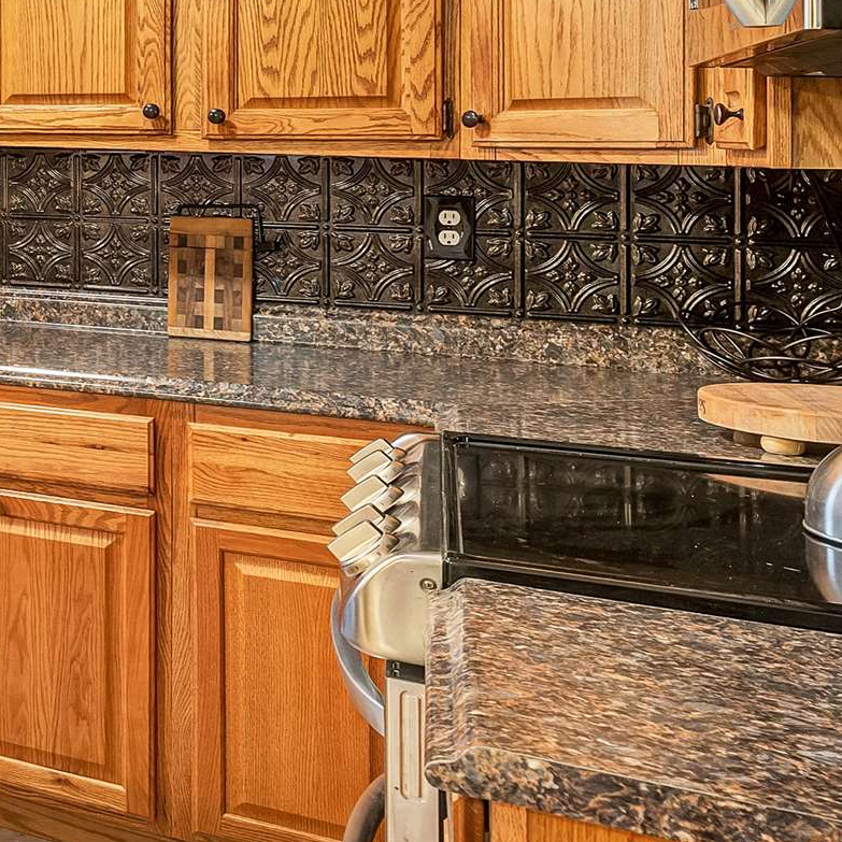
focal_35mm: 50
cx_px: -627
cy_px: 109
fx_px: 1376
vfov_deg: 32.6
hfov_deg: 22.4
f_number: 8
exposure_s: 1/1.25
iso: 400
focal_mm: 15
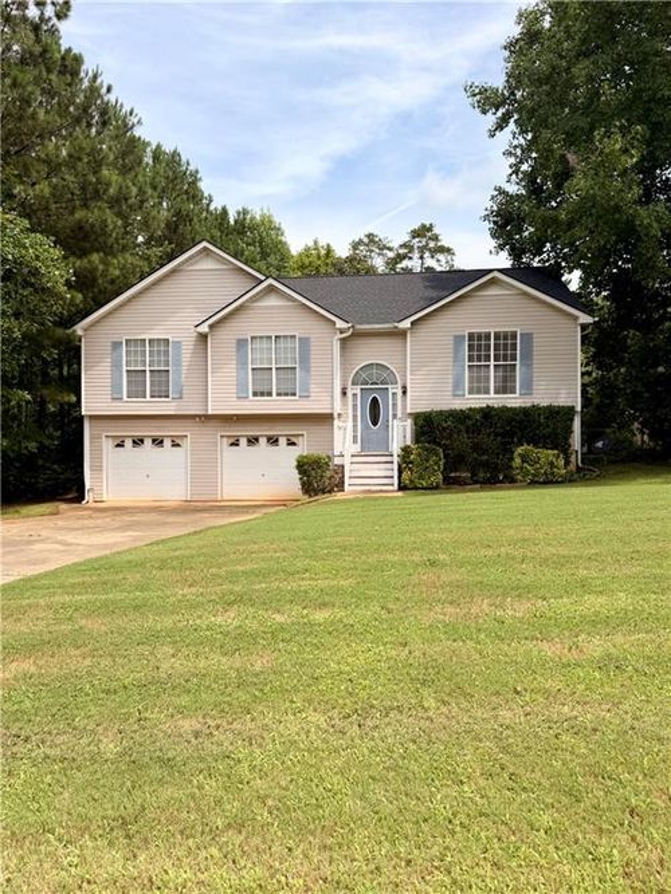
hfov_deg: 56.8
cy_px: 447
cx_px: 336
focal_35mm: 24
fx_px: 620
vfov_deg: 71.6
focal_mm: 6.76
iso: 80
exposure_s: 1/3584
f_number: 1.78
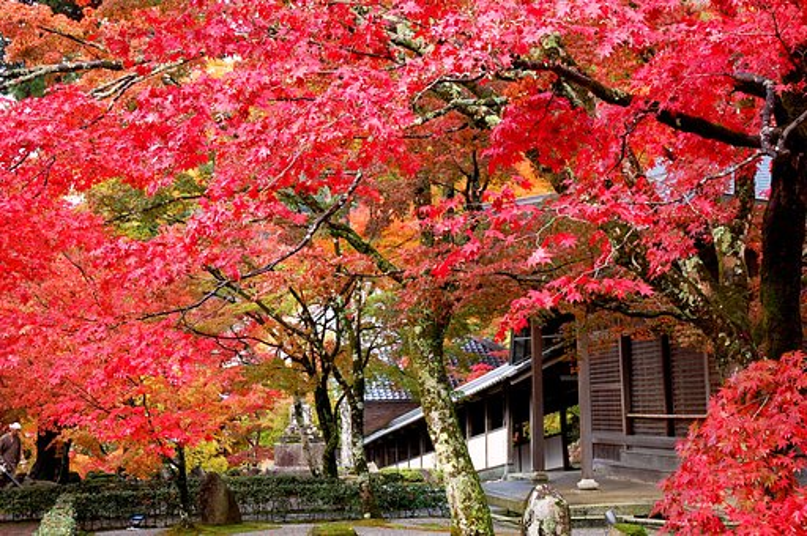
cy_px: 268
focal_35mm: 52
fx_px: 1175
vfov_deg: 25.7
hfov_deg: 37.9
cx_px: 404
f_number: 4.5
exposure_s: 1/80
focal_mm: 35
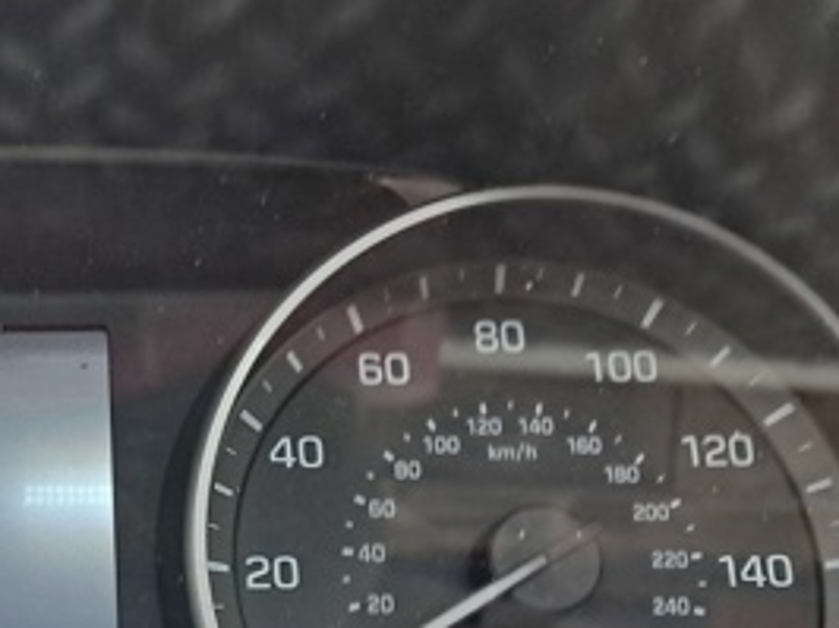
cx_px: -54
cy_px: 519
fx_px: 1574
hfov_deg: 27.6
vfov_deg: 22.2
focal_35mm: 65
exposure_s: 1/60
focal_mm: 4
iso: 400
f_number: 1.8
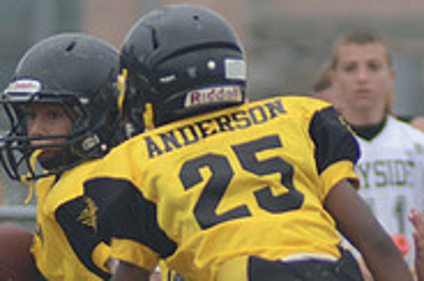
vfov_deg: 0.7
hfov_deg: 1.1
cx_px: 94
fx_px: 22292
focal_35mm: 1896
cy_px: 433
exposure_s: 1/800
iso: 400
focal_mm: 400
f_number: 6.3
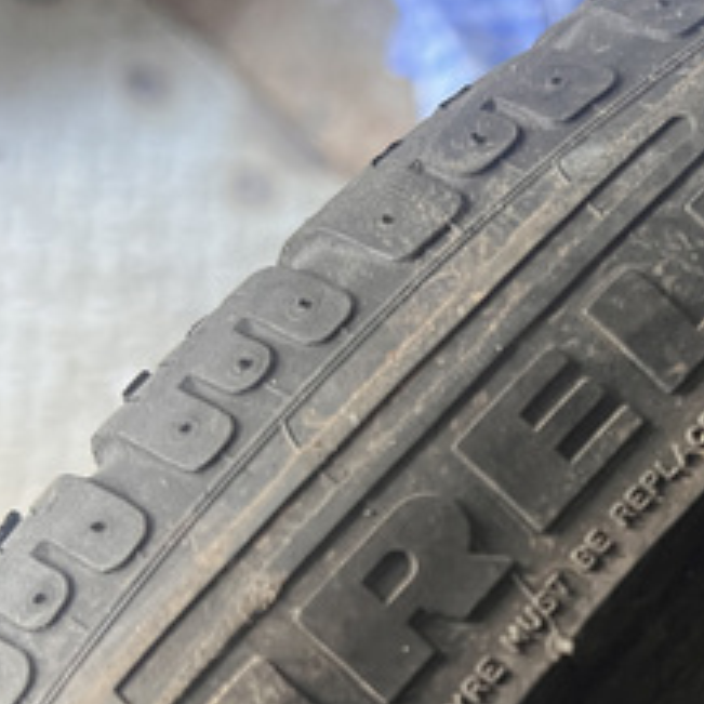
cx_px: 582
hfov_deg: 31.2
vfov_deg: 31.7
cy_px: 513
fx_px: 1219
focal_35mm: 53
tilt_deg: -74.8
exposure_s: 1/40
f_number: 1.5
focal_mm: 5.7
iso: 640
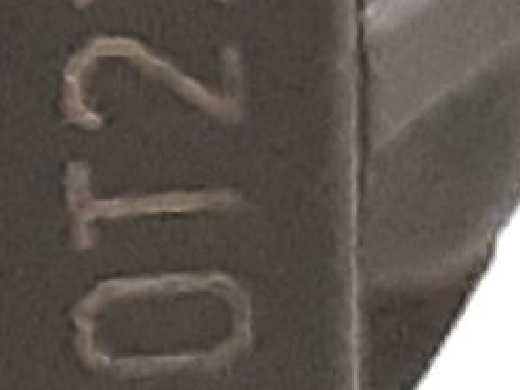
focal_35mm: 196
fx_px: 2944
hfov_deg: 7.9
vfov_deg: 7.6
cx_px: -1304
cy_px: 191
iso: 320
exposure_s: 1/25
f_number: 1.7
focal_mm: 3.93
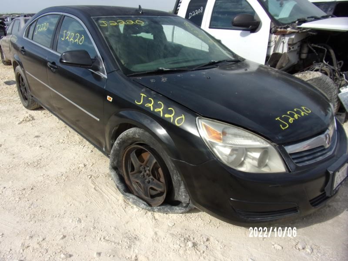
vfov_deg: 56.8
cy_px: 130
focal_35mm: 24
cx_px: 174
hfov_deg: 71.6
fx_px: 241
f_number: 3.3
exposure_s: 1/1200
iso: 80
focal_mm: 4.3
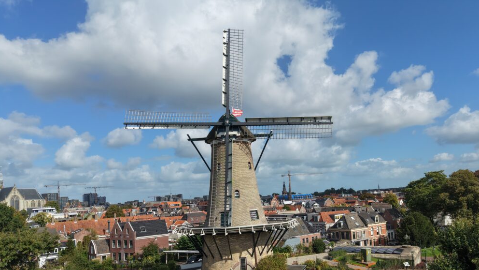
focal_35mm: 27
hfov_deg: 69.8
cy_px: 185
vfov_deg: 42.2
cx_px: 246
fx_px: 343
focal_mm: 8.67
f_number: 1.8
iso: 230
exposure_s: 1/8000
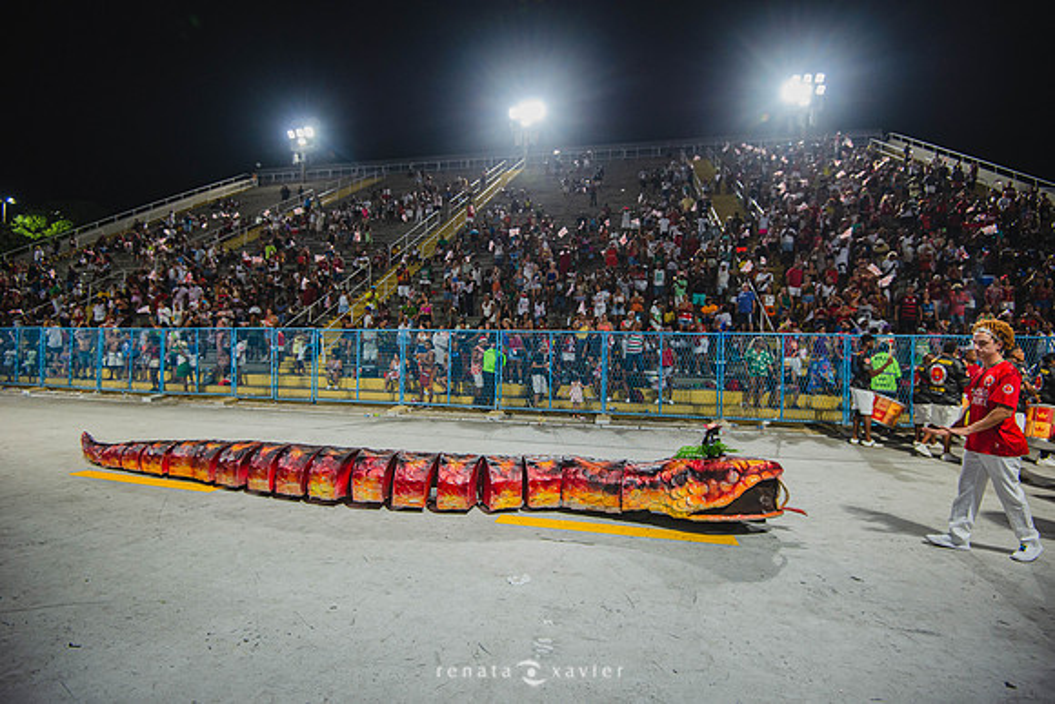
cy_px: 352
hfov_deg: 96.7
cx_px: 528
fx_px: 469
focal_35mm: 16
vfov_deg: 73.8
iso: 2000
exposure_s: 1/250
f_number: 4
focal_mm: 16
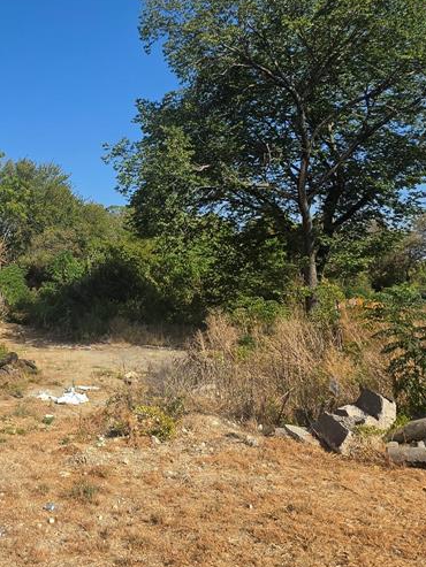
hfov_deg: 47.0
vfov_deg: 64.4
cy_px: 213
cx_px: 54
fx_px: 443
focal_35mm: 27
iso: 32
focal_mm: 2.2
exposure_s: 1/1718
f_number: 1.9
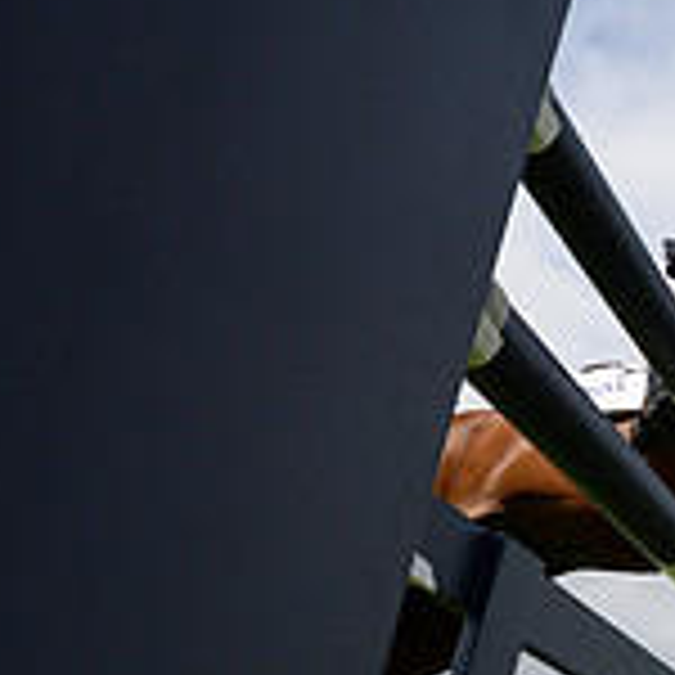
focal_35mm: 46
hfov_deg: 23.3
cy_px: 472
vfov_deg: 36.3
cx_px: 1161
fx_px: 1015
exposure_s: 1/3200
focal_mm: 14
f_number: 9
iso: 1250
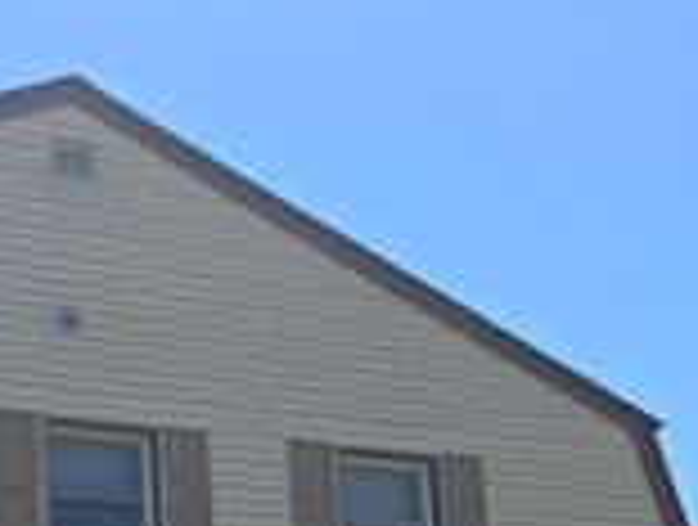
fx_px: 1496
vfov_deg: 18.8
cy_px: 645
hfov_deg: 24.2
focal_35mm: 74
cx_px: -104
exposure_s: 1/1222
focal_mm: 5.4
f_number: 1.8
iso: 25
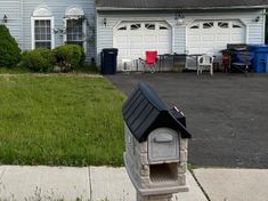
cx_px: 70
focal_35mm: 51
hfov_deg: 36.7
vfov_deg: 28.4
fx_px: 395
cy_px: 68
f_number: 1.78
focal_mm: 6.86
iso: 80
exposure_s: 1/903
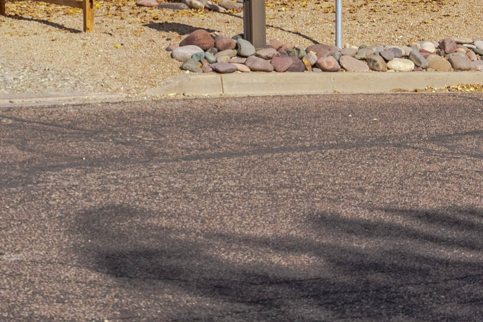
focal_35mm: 135
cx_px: 133
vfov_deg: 9.8
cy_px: -211
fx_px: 1811
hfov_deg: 15.1
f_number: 8
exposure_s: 1/8000
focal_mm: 25
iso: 100
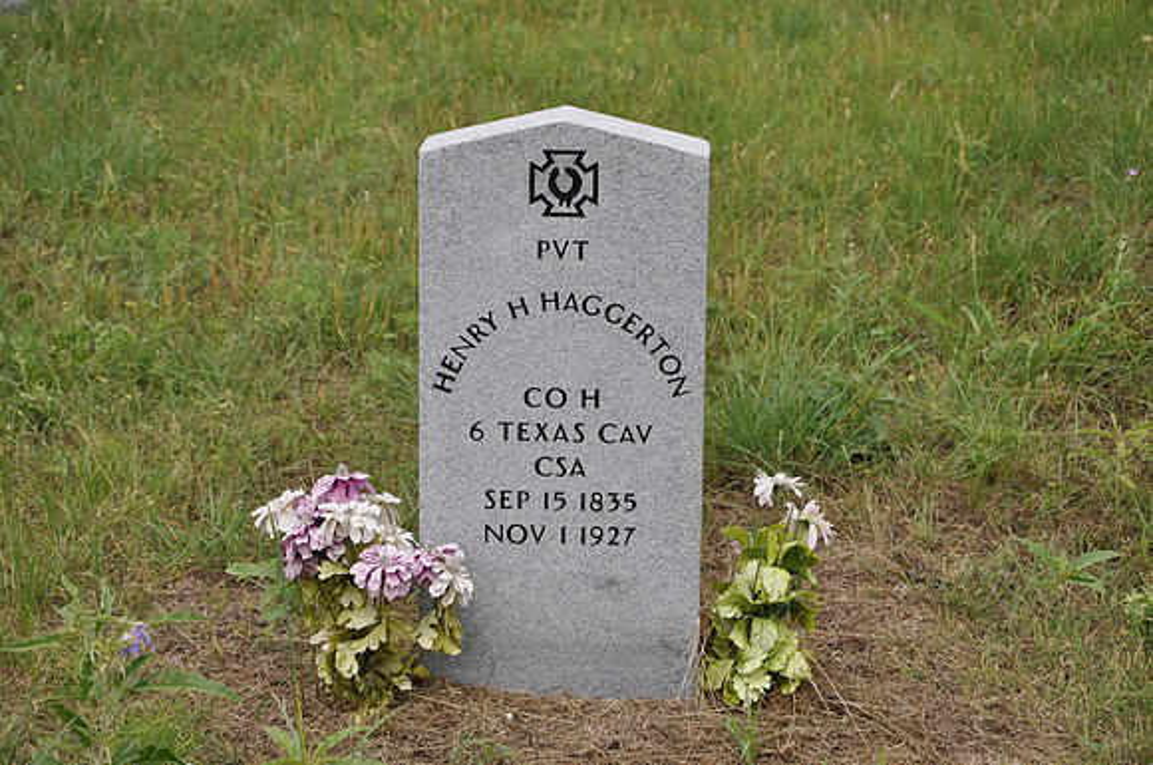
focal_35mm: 99
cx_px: 576
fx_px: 3166
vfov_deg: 13.8
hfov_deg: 20.6
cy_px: 382
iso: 200
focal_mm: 66
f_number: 7.1
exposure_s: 1/200
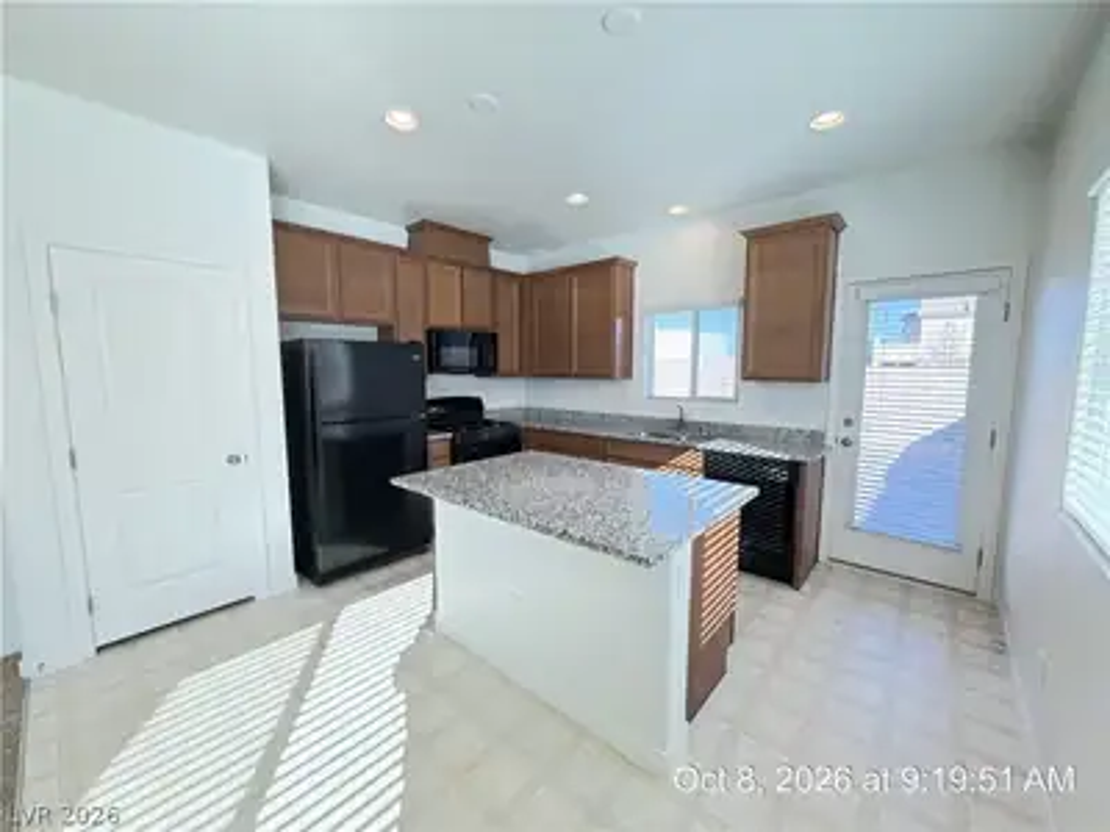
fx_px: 449
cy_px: 416
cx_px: 555
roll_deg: -0.3
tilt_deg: -6.9
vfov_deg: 85.7
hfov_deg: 102.1
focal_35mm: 14
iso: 250
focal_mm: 2.22
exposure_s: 1/120
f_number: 2.2
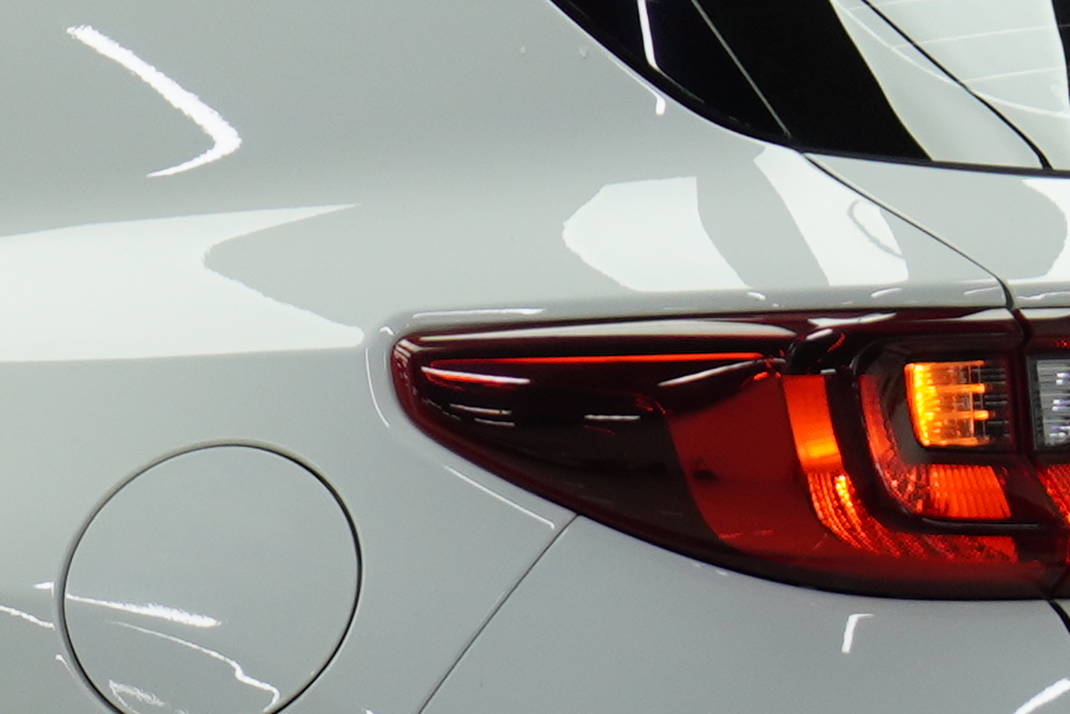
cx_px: -1085
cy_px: 511
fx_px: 15023
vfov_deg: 2.7
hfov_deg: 4.0
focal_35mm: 505
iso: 160
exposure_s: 1/160
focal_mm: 51
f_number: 2.8
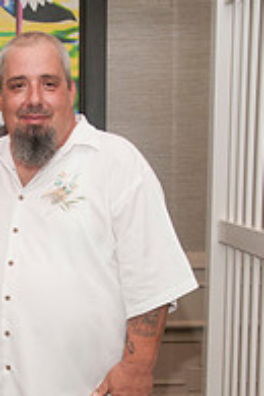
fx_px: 990
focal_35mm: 90
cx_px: -1
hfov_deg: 14.9
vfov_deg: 22.1
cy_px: 351
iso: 400
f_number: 5.6
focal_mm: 26
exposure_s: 1/60
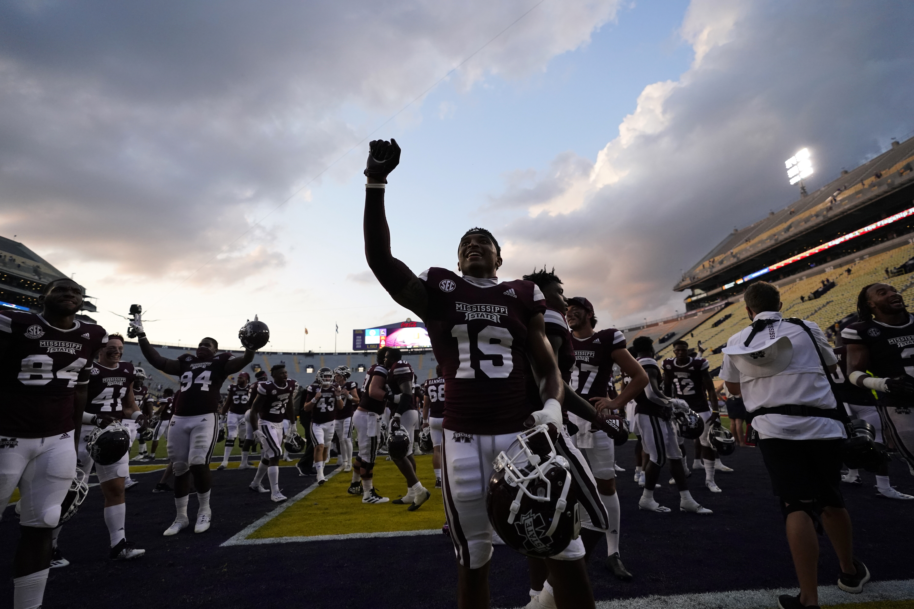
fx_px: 406
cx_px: 457
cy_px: 304
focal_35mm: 16
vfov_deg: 73.7
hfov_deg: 96.7
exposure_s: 1/5000
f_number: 2.8
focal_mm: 16
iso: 3200
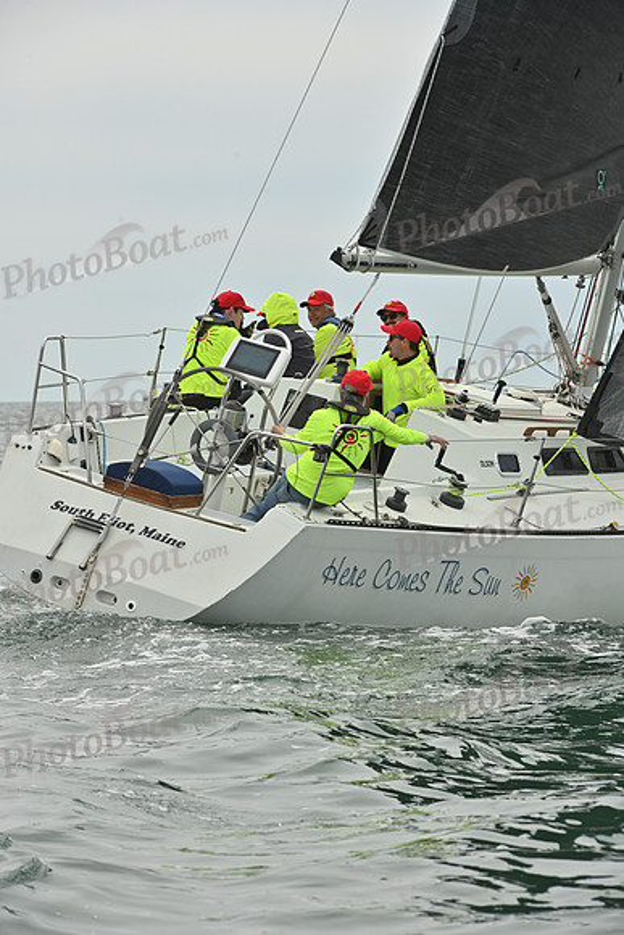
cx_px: 312
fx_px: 5196
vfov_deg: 10.3
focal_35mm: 200
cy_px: 468
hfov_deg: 6.9
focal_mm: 200
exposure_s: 1/800
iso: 320
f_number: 13
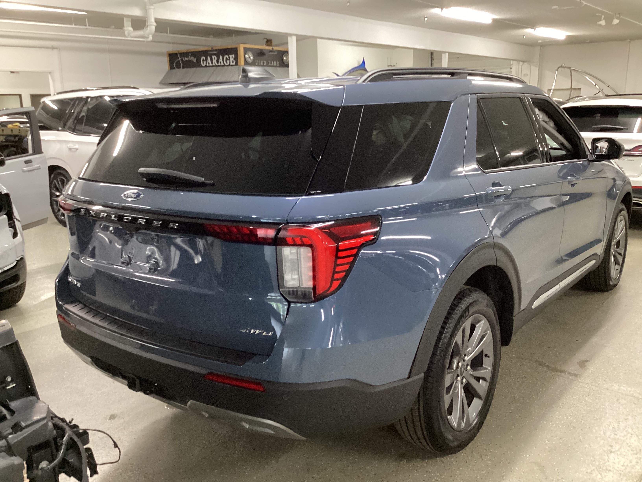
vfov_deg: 45.4
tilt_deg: -15.5
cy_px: 241
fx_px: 575
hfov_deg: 58.4
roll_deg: +0.1
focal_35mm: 31
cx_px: 321
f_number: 2.4
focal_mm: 3.3
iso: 400
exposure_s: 1/40
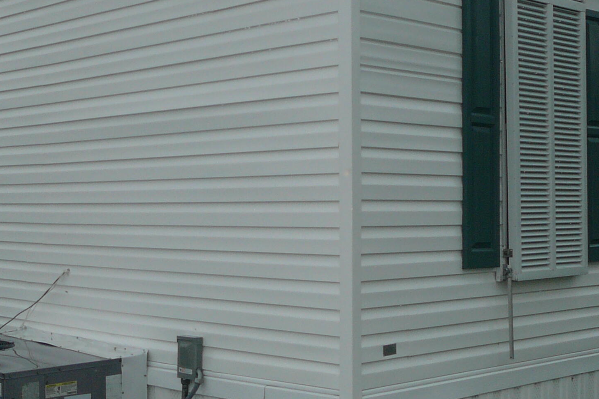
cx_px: 147
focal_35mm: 64
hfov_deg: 30.9
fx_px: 1065
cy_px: 180
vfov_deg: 21.2
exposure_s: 1/100
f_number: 2.8
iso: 80
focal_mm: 5.2
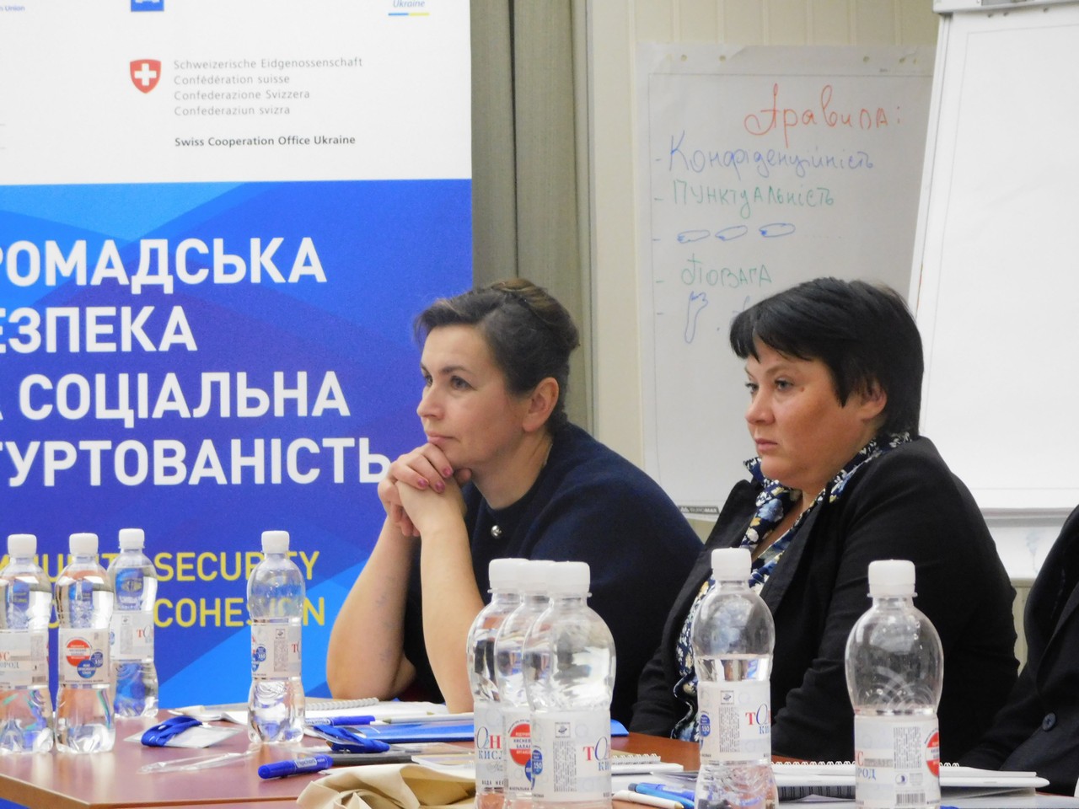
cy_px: 404
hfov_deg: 14.7
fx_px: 4177
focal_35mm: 134
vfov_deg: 11.1
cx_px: 540
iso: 800
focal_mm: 23.7
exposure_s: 1/13
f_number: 5
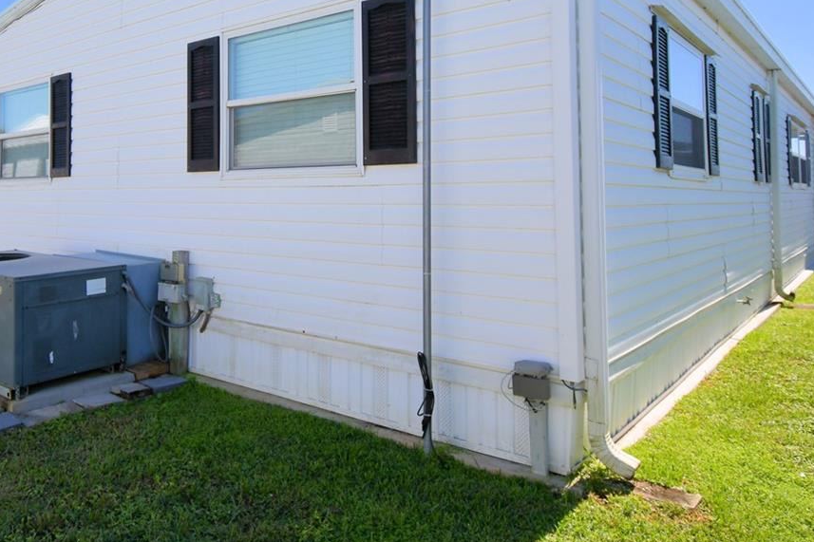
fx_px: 633
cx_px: 272
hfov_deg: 63.8
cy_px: 164
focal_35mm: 28
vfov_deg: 45.4
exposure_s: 1/1000
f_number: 4.5
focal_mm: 10
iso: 100
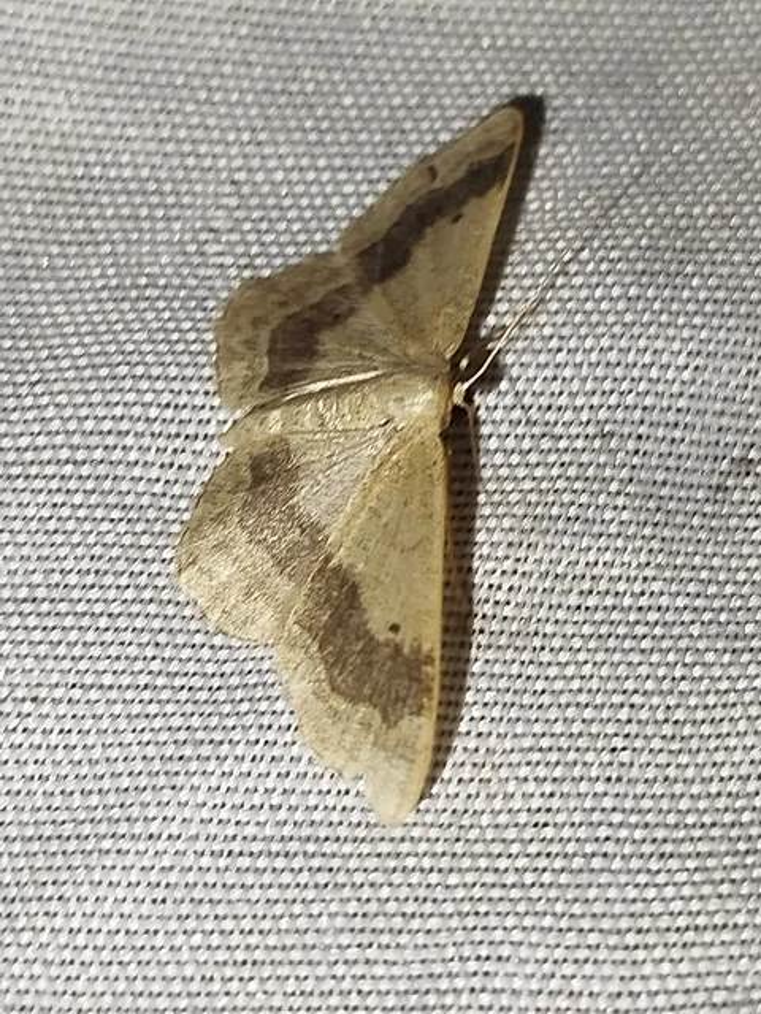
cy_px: 507
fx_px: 2873
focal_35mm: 98
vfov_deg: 20.0
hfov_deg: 15.1
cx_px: 380
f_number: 1.7
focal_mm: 5.31
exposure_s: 1/50
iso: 80
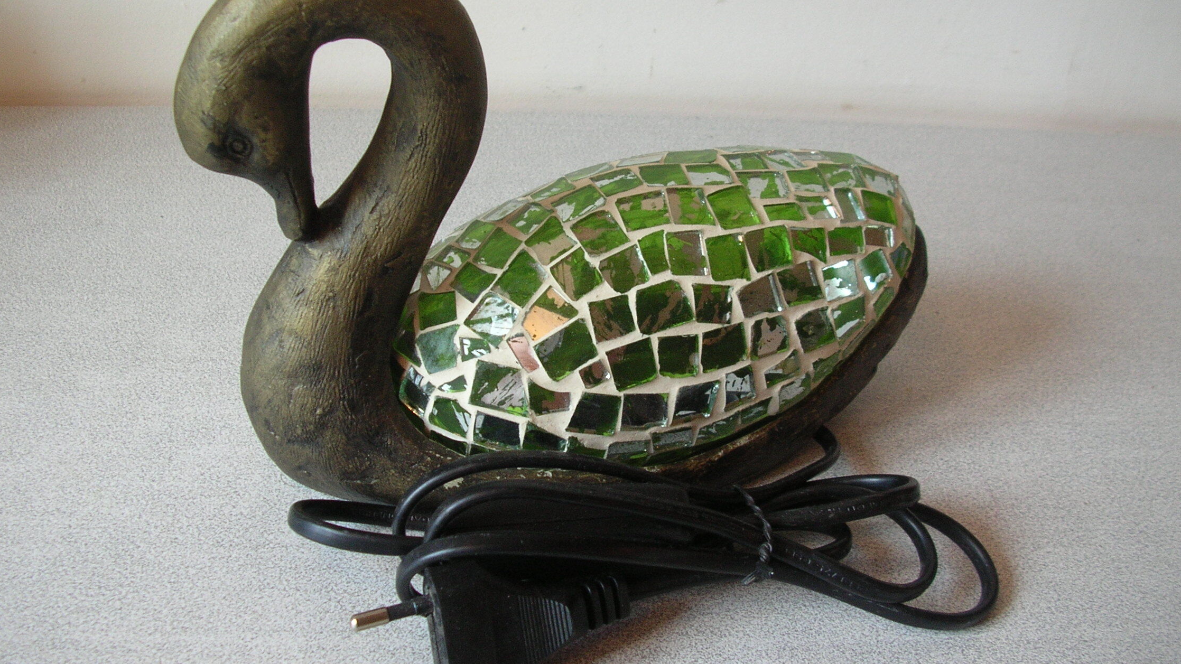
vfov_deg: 30.4
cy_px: 313
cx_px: 589
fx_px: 1221
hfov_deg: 51.6
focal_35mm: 39
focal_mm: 5.8
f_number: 2.8
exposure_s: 1/5.8
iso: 80
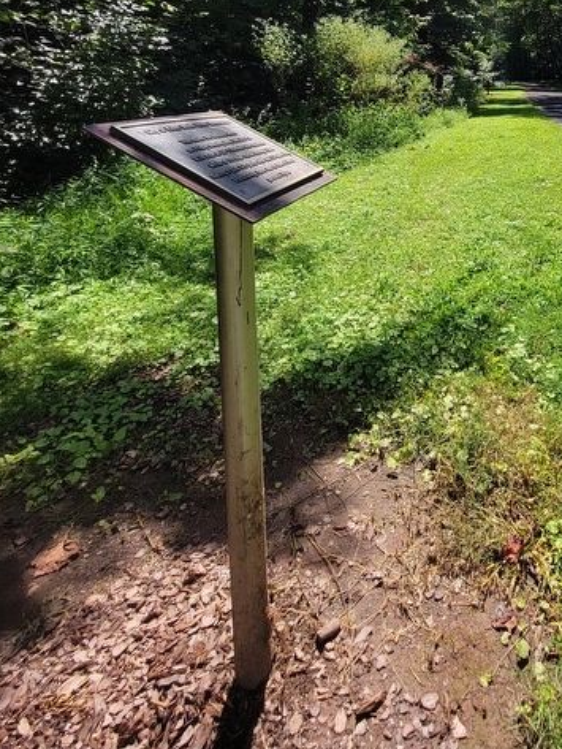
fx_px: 476
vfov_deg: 66.9
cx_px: 469
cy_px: 119
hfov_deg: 55.7
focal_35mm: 22
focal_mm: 2.2
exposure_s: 1/1111
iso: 50
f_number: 2.2
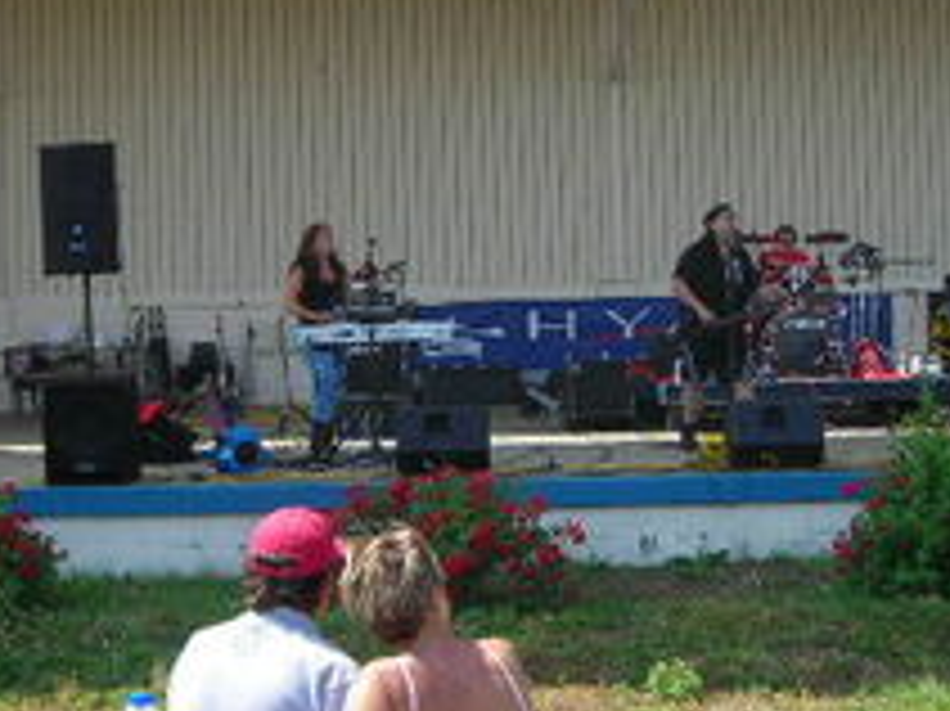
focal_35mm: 72
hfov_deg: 27.0
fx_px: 1975
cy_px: 252
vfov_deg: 20.4
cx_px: 383
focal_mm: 6.3
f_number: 3.2
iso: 50
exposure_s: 1/302
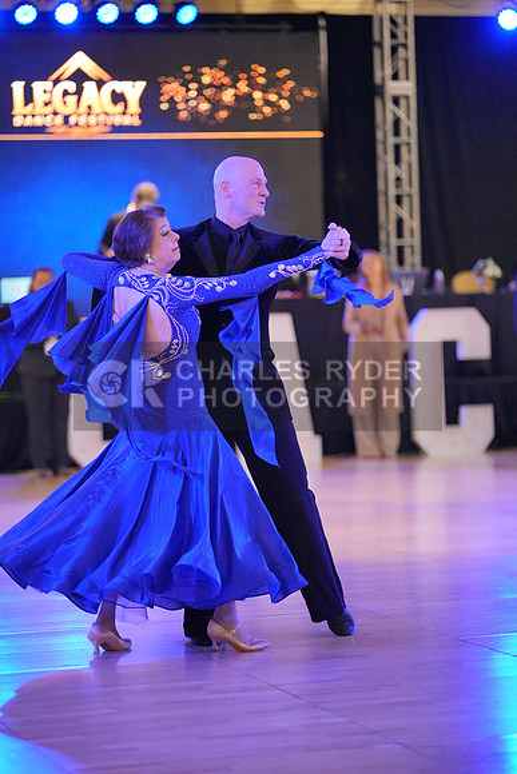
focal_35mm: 109
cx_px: 258
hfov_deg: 12.6
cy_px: 387
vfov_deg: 18.8
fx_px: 2346
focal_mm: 109
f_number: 2
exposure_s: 1/500
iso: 6400
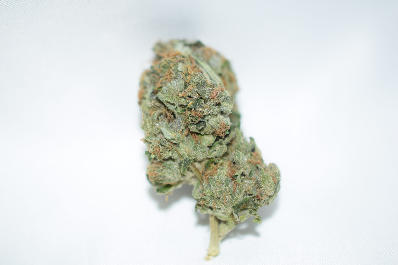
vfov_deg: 22.6
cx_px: 199
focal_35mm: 60
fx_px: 663
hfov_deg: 33.4
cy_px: 132
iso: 100
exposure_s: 1/60
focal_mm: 40
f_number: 3.2
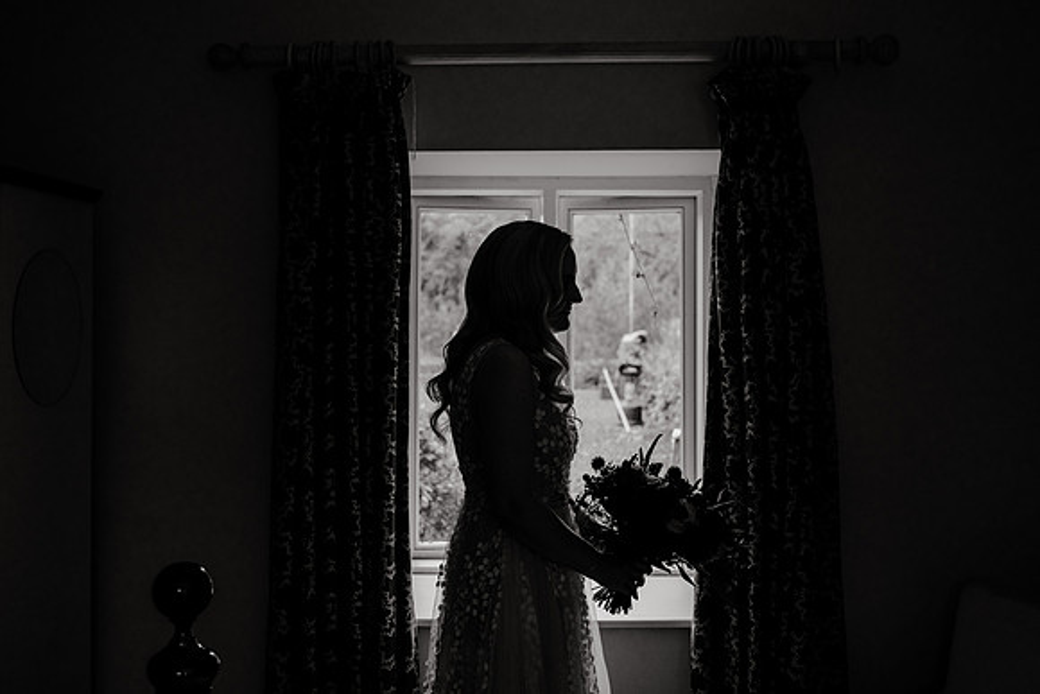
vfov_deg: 33.2
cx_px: 518
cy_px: 305
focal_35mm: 40
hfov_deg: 48.2
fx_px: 1161
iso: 640
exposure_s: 1/200
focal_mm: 35
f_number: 3.2
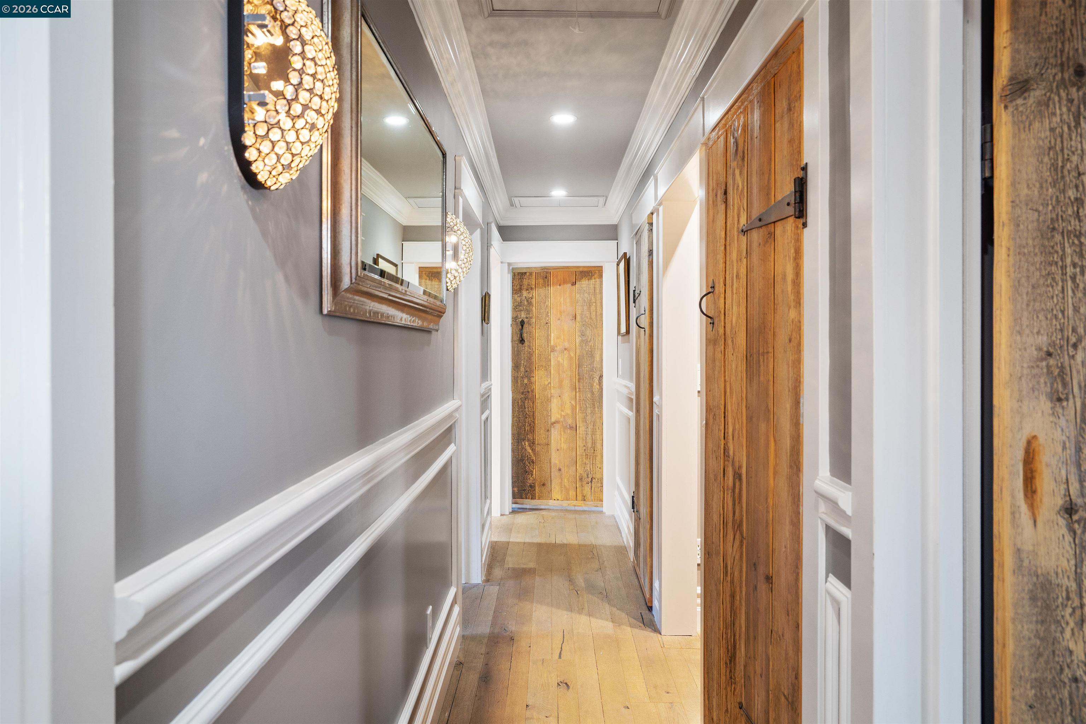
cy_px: 362
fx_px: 694
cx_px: 543
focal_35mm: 23
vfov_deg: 55.1
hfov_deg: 76.1
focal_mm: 23
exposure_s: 3.2
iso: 100
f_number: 7.1
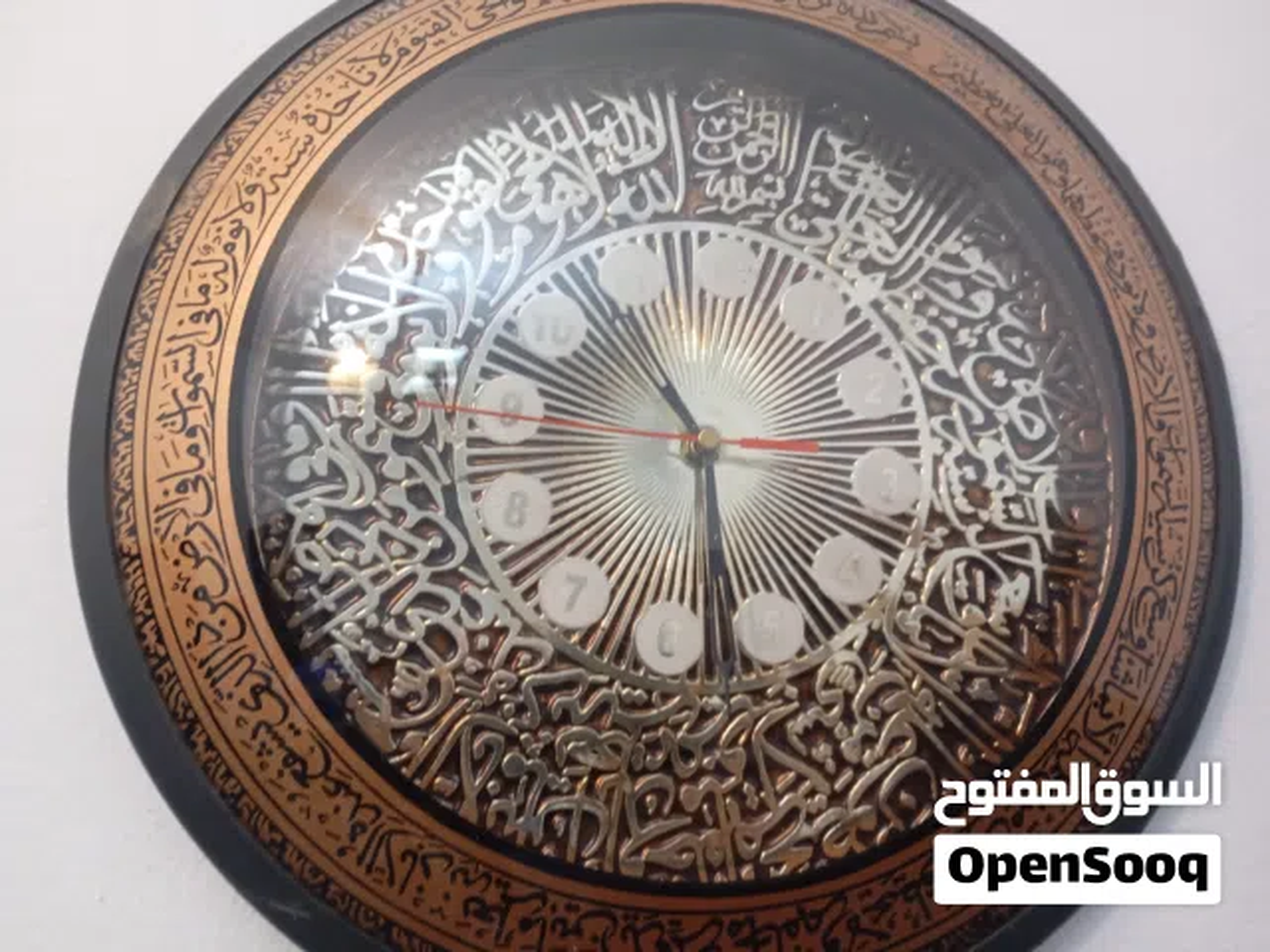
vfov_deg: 49.7
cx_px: 635
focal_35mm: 28
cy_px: 476
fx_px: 1027
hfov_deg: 63.4
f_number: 1.8
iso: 1577
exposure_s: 1/20
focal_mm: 4.27
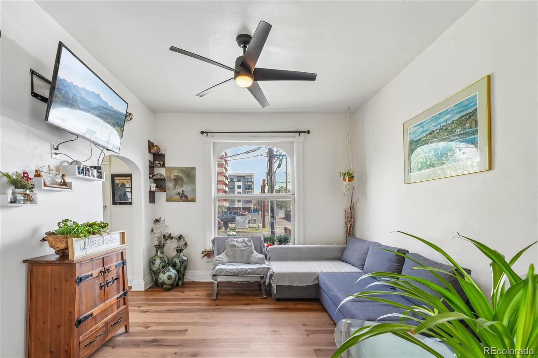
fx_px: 224
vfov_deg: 77.3
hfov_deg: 100.4
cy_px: 179
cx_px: 269
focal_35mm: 15
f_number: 8
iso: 800
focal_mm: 10
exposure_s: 1/40
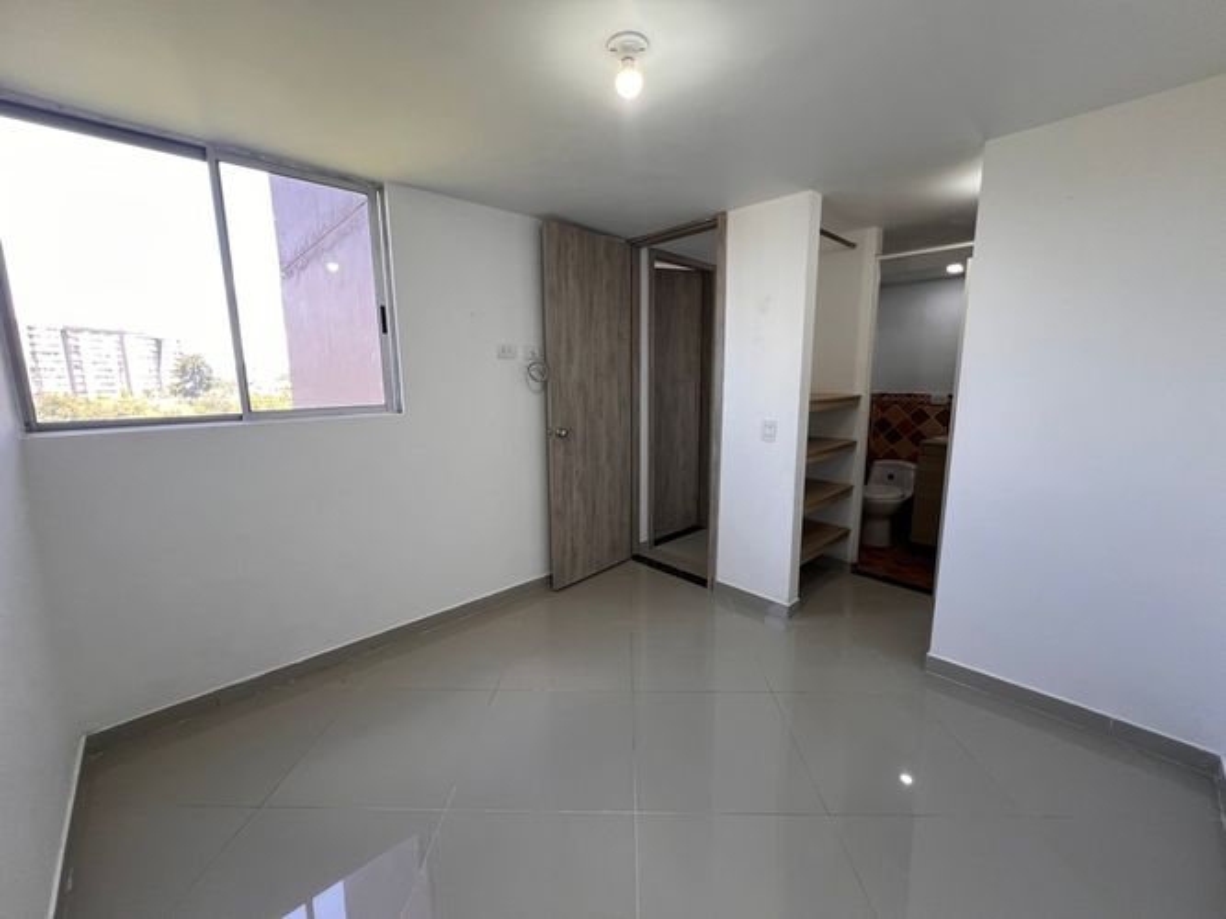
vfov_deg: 89.9
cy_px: 460
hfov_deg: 106.2
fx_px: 460
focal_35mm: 13
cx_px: 613
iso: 100
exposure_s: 1/99
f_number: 1.8
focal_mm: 1.57
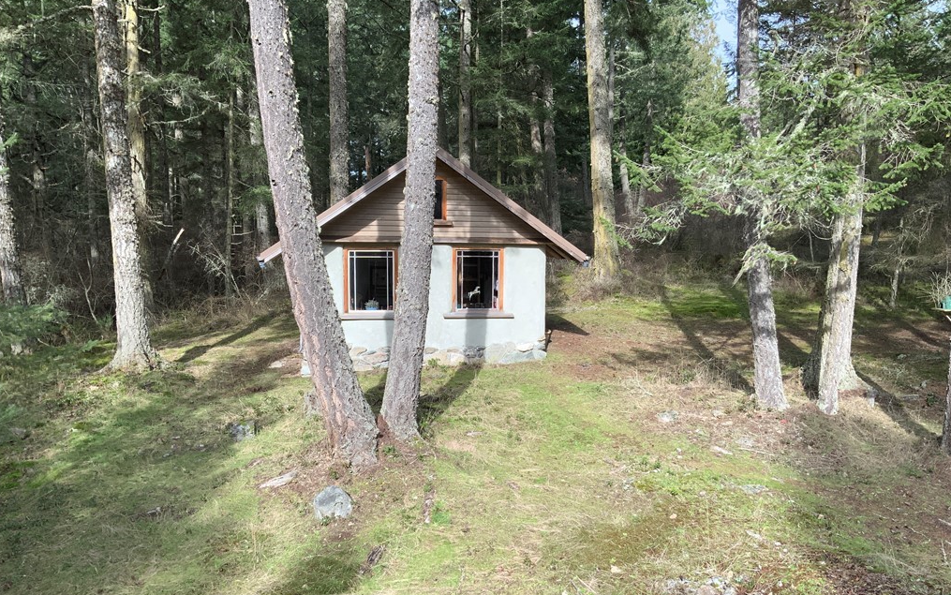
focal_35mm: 31
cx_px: 477
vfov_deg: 40.6
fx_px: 804
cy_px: 305
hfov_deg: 61.2
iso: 16
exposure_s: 1/331
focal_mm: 3
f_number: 1.8
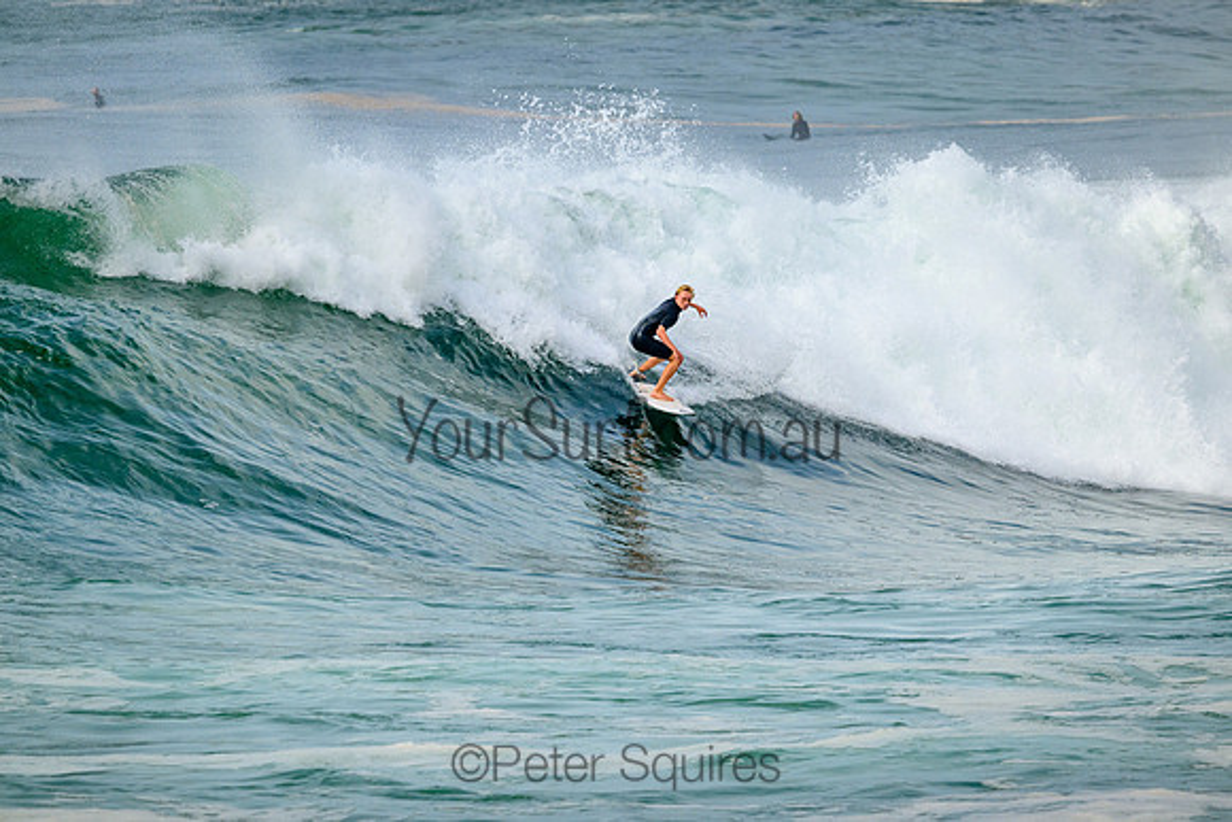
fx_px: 15745
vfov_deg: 3.0
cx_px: 616
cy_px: 411
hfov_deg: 4.5
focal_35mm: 460
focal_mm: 460
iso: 800
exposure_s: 1/2500
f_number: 10
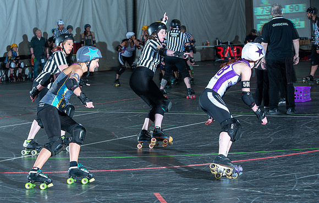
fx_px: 992
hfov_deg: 18.3
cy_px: 108
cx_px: 131
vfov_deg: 11.7
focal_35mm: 113
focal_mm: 95
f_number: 8
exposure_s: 1/160
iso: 800
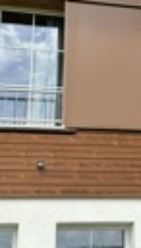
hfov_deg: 14.7
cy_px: 69
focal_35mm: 81
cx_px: 147
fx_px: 536
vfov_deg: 25.9
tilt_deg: +20.4
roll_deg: +1.4
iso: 80
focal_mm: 6.86
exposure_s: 1/2882
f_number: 1.78
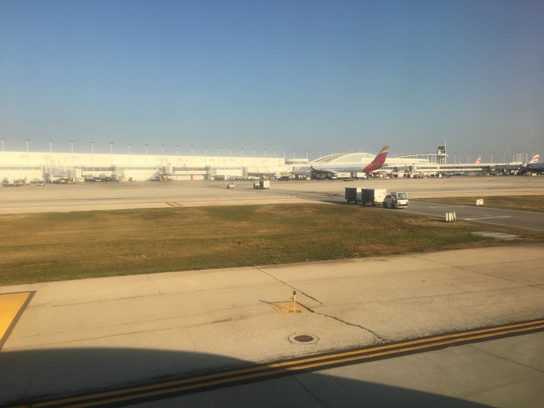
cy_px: 204
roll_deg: +1.0
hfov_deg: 61.7
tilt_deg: -2.9
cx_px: 272
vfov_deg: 48.2
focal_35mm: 29
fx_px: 456
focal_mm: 4.15
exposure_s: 1/1012
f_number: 2.2
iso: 25
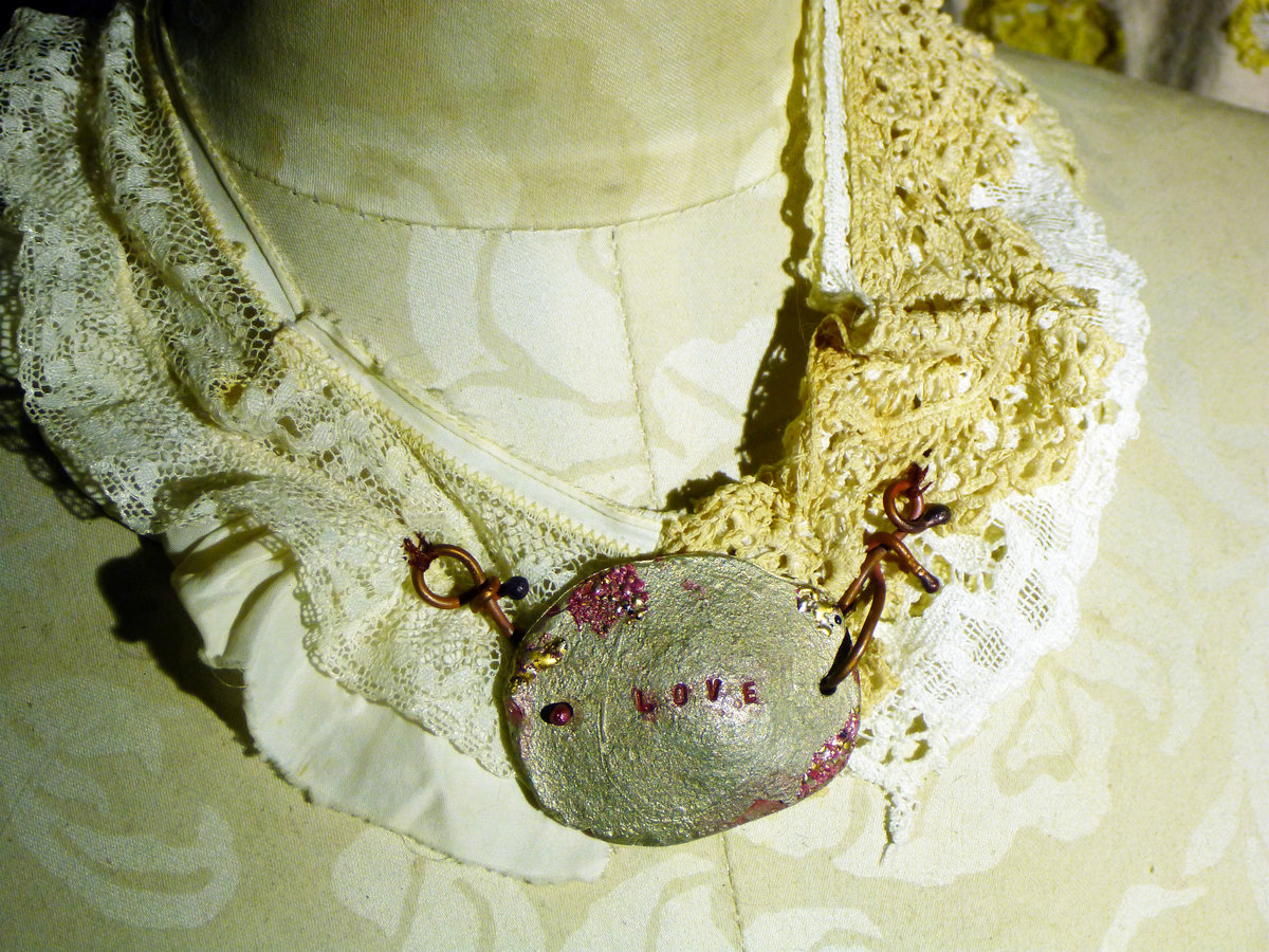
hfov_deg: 33.2
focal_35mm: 58
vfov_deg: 25.2
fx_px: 2126
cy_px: 476
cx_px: 634
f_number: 5
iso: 200
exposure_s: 1/80
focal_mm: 10.4
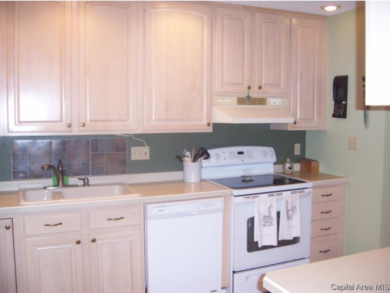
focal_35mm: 36
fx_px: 406
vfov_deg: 39.7
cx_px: 195
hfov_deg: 51.3
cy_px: 146
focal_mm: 6
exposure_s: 1/60
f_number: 3
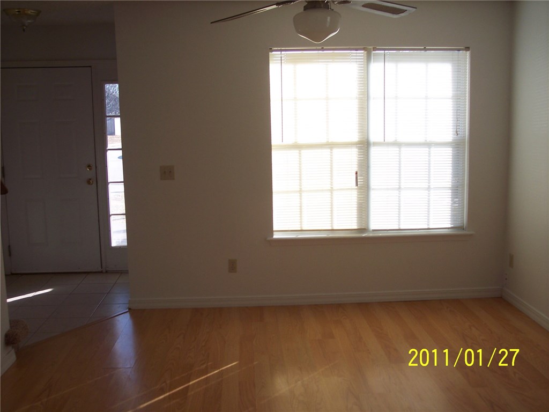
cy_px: 206
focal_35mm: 39
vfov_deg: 36.8
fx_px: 619
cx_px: 274
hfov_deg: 47.9
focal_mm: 8
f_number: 3.4
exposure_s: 1/180
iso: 100
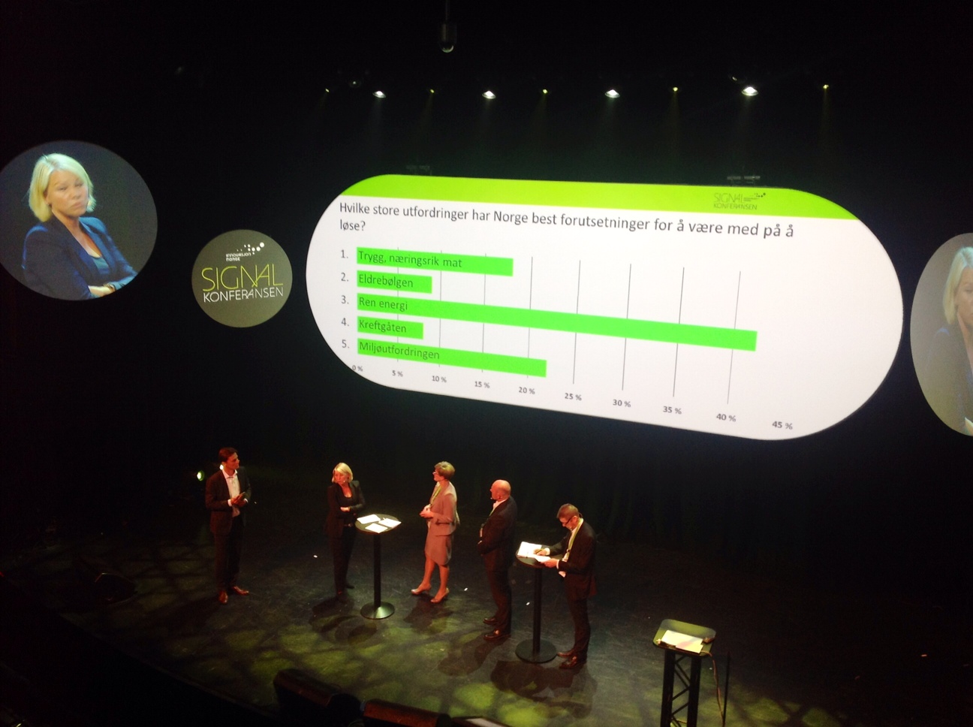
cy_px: 364
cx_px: 486
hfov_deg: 52.7
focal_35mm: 35
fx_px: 982
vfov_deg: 40.6
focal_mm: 4.28
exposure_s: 1/15
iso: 50
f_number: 2.4
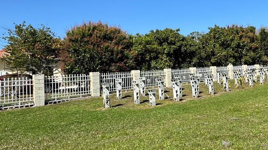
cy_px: 55
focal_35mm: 33
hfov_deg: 56.8
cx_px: 198
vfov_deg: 35.4
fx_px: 234
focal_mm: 2.22
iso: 50
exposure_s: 1/1976
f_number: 2.2
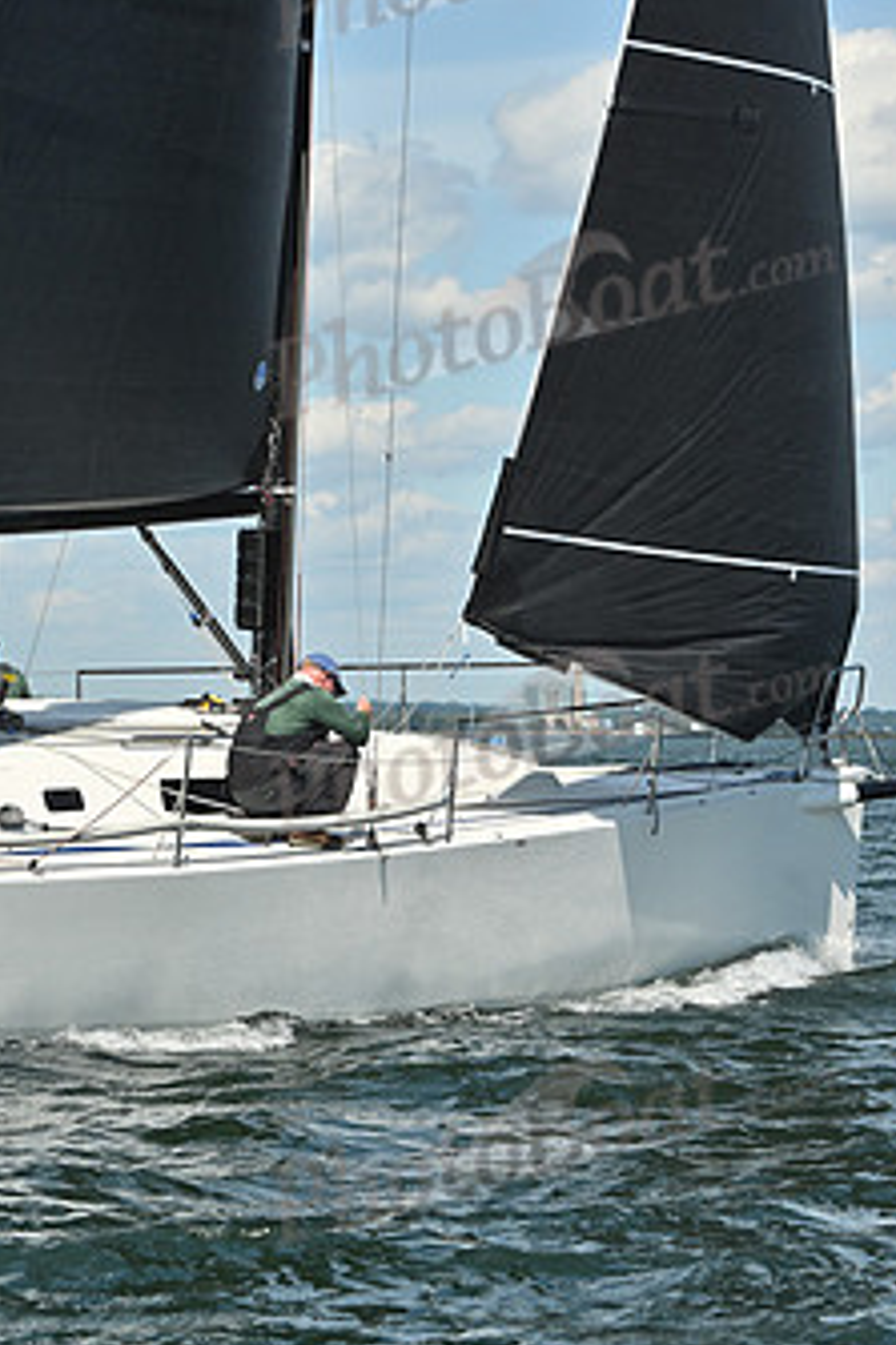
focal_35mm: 149
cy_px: 580
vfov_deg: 13.8
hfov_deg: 9.2
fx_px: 5568
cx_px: 64
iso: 250
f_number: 10
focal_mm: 86
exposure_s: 1/1250
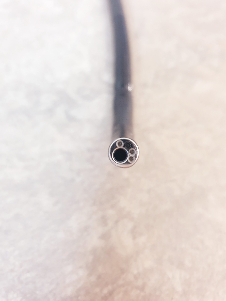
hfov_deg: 53.1
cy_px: 150
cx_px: 113
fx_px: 226
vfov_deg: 67.3
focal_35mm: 26
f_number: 1.5
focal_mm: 4.3
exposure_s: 1/25
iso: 320
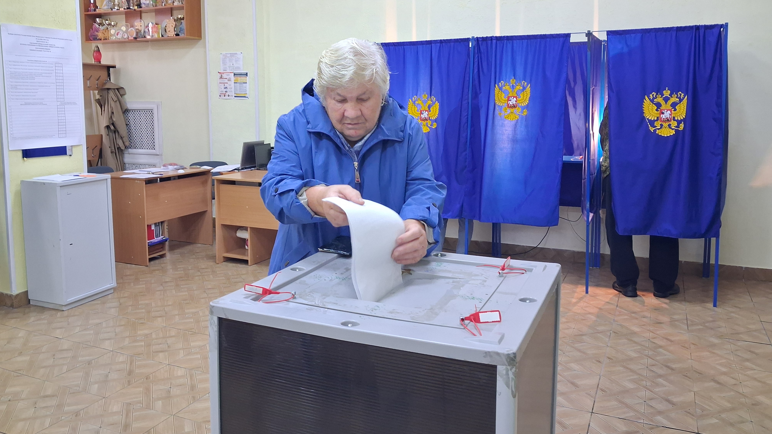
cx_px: 381
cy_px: 167
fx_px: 614
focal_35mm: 30
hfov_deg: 64.3
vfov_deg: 38.7
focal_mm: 4
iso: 400
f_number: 1.8
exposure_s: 1/30
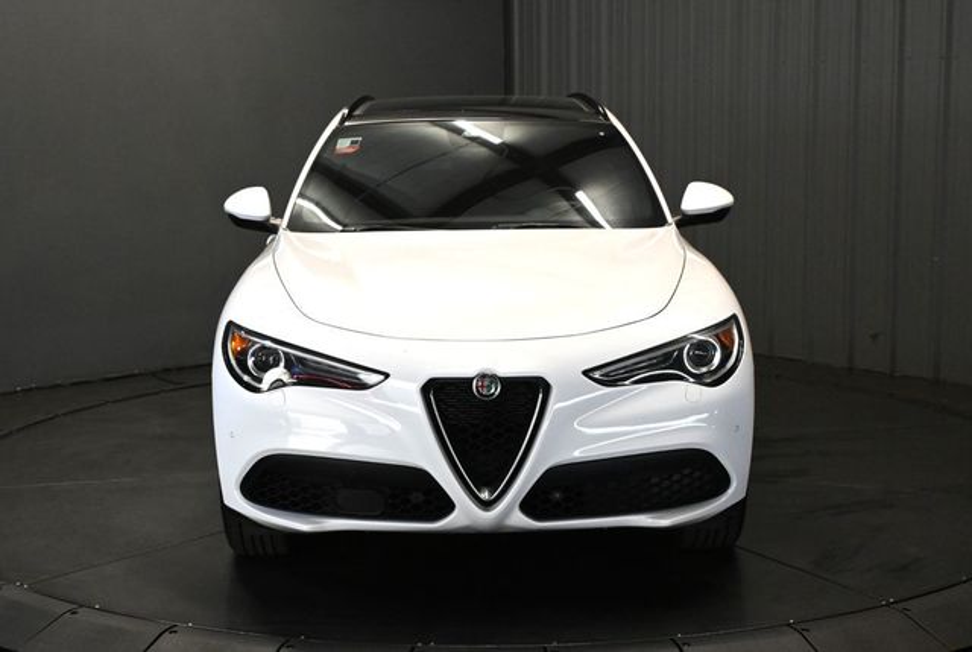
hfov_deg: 40.5
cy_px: 326
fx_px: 1318
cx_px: 486
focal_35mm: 49
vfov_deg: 27.8
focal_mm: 32.5
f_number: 5
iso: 2200
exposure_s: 1/125
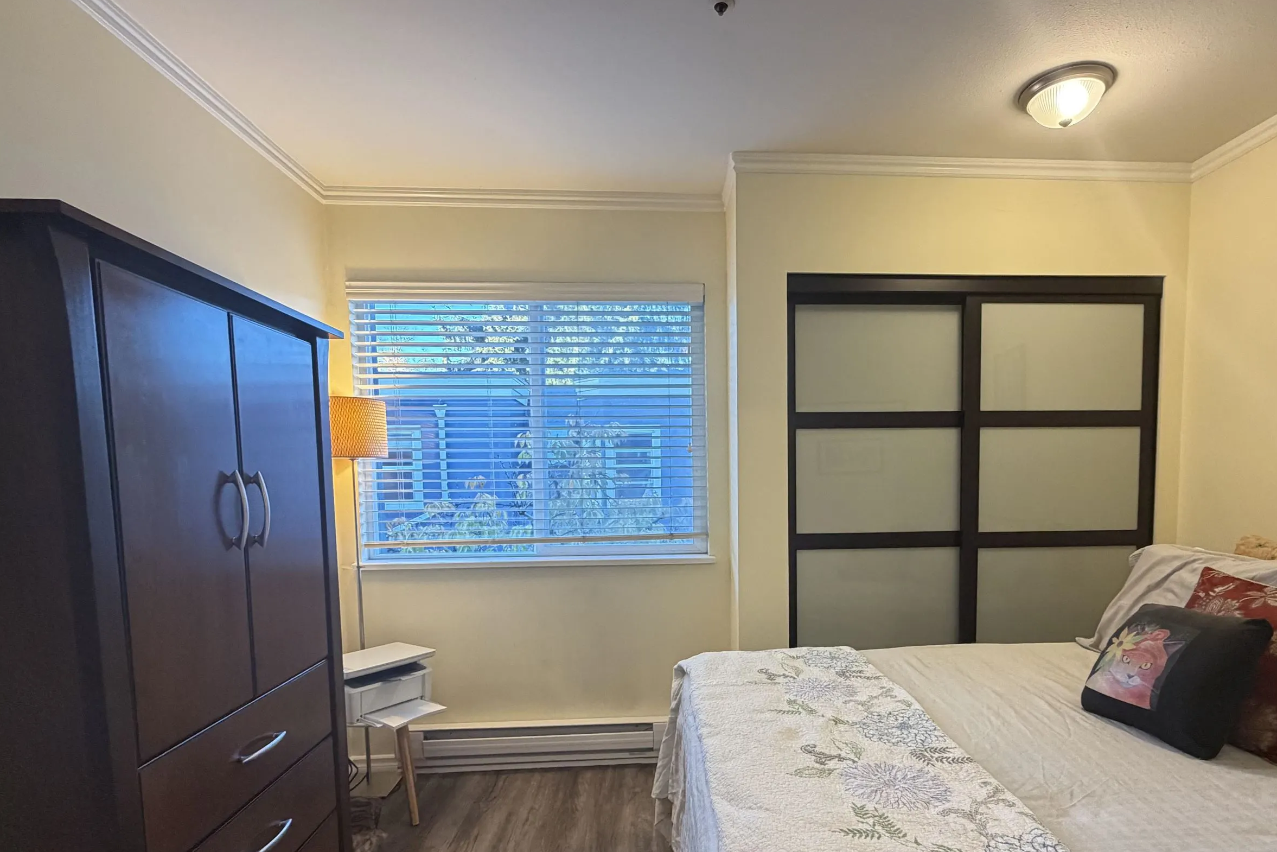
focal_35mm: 19
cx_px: 711
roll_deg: +0.9
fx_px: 674
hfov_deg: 86.6
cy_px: 526
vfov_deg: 63.8
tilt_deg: -4.2
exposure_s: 1/60
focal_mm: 2.22
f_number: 2.2
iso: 400
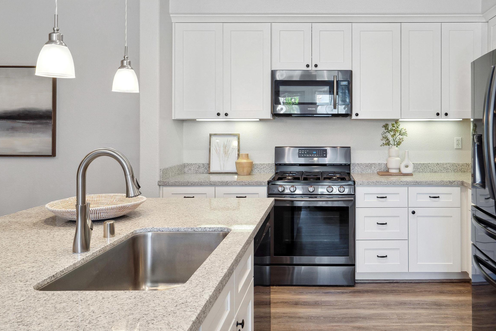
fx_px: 386
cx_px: 301
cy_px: 123
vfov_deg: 46.0
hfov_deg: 64.8
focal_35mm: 28
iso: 125
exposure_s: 1/6
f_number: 9
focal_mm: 21
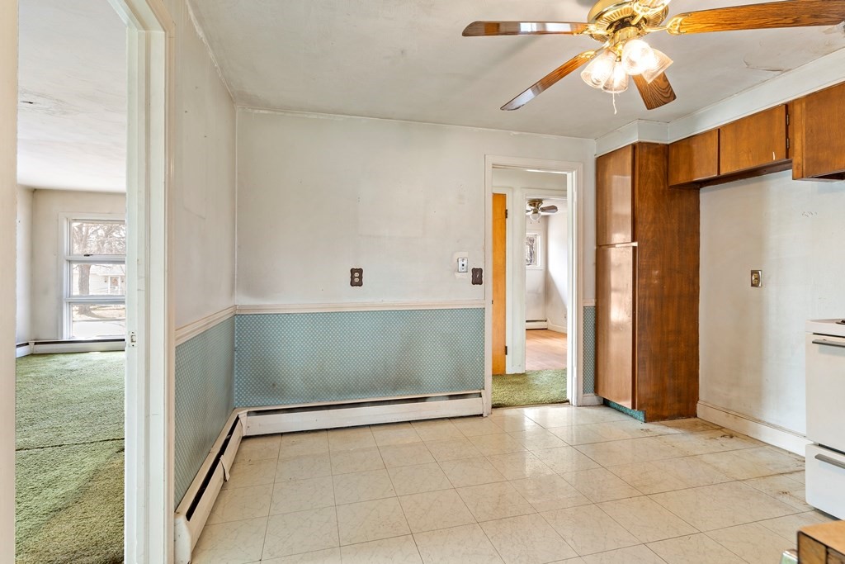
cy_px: 282
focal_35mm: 17
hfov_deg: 93.3
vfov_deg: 70.5
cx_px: 422
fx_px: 399
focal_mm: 17
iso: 320
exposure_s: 1/1.25
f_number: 9
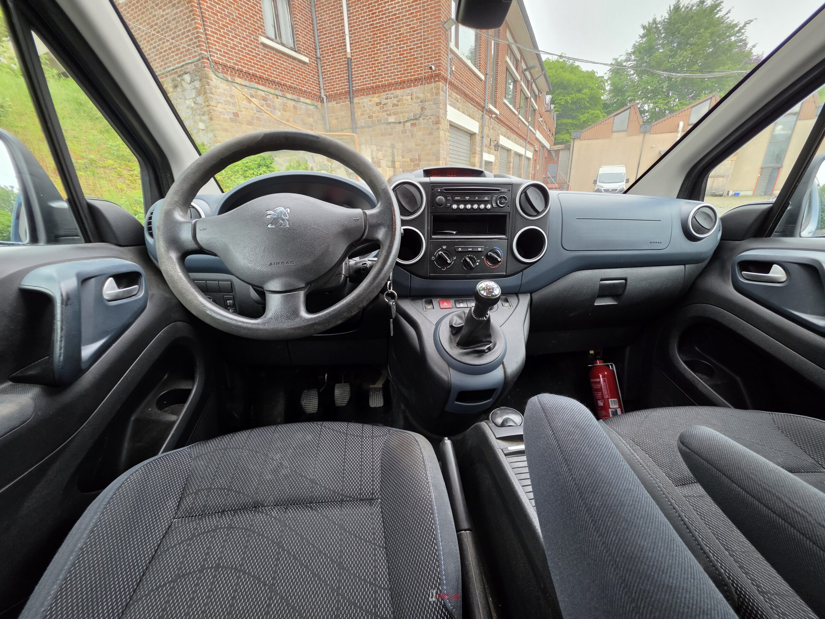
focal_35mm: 13
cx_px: 412
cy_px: 310
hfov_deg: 106.2
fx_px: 310
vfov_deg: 89.9
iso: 125
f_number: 1.9
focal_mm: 2.2
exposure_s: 1/100
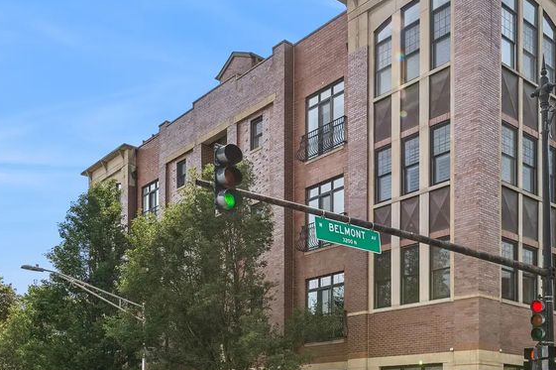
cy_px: 177
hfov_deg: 45.2
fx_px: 648
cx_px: 399
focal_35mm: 42
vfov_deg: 31.8
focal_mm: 23
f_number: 8
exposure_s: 1/800
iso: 160
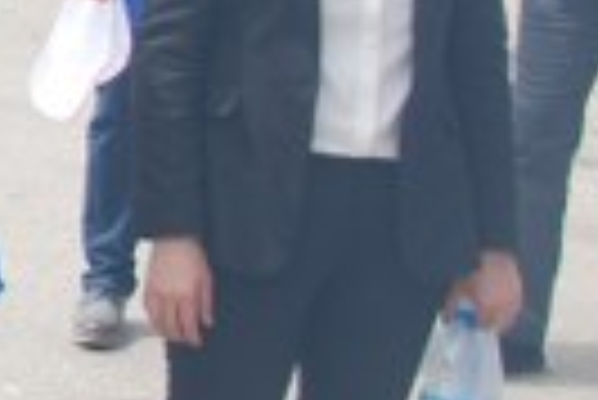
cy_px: -184
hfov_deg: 9.2
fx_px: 3309
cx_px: -872
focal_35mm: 199
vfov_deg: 6.8
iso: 100
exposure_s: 1/160
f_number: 6.3
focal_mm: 22
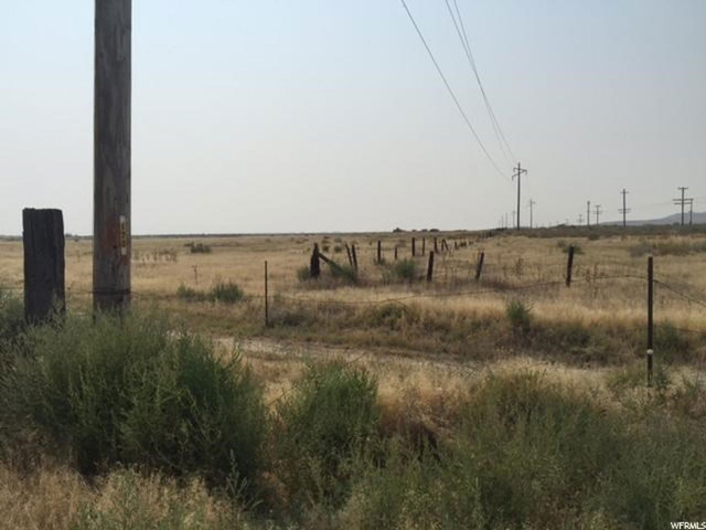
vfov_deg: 48.2
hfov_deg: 61.7
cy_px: 265
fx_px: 591
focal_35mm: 29
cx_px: 353
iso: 32
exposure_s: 1/5650
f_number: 2.2
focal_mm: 4.15
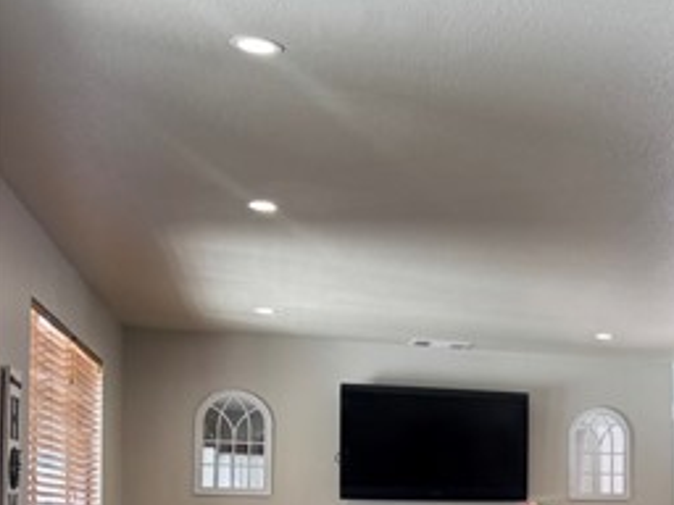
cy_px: 516
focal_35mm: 60
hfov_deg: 27.7
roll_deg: -0.2
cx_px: 837
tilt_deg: +2.4
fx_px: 1168
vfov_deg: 23.3
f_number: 1.78
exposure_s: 1/120
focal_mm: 6.76
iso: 125
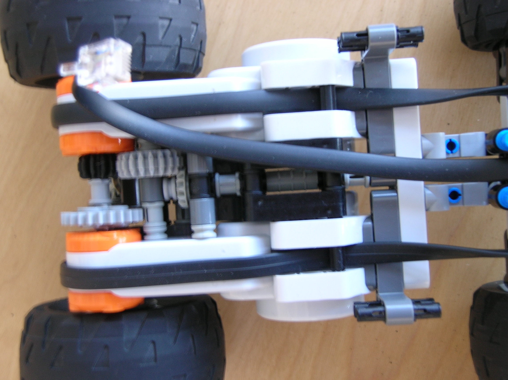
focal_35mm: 58
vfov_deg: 25.2
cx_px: 254
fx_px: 850
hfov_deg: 33.3
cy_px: 190
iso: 50
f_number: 3.1
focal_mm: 9.6
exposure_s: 1/4.4
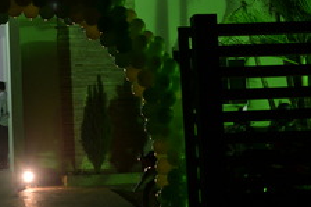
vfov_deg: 14.7
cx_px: 41
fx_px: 803
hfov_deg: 21.5
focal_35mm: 93
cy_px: 90
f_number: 4
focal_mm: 28
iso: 450
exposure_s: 1/60
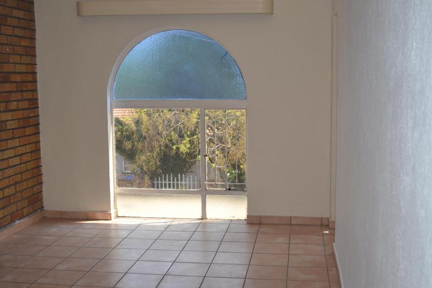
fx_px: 540
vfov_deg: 29.9
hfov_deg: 43.6
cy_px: 144
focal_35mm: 45
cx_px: 216
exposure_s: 1/200
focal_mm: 30
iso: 100
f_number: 4.5
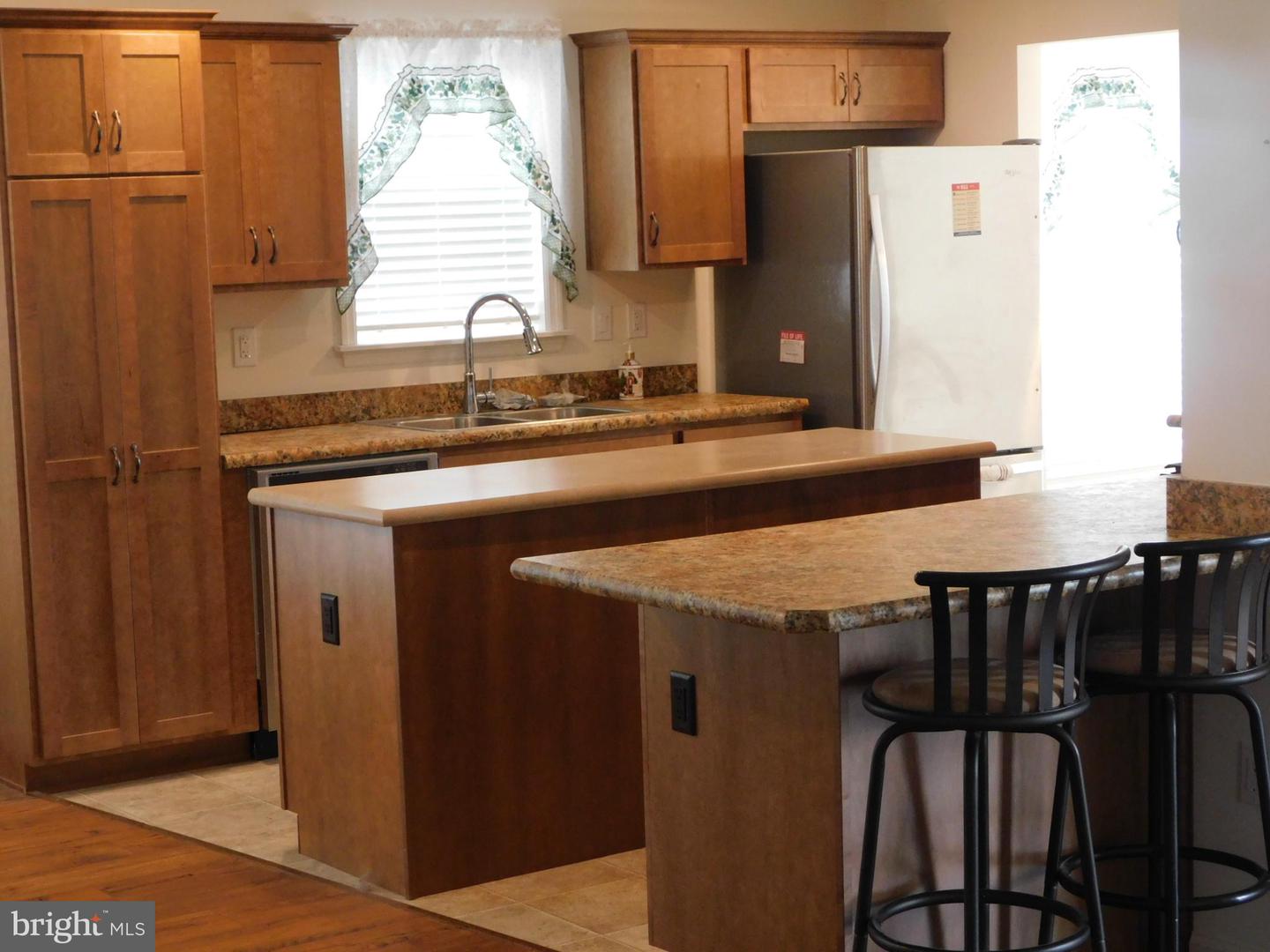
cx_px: 635
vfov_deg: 22.3
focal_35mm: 66
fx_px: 2421
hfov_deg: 29.4
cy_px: 476
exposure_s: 1/25
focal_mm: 11.7
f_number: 4.2
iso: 400
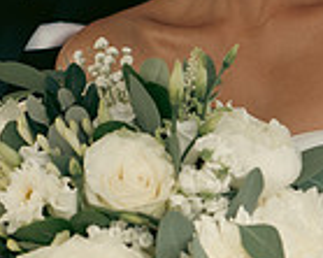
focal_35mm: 141
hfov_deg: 13.5
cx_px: 2
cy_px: -27
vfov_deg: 10.8
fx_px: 1347
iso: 500
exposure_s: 1/500
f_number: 3.5
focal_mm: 24
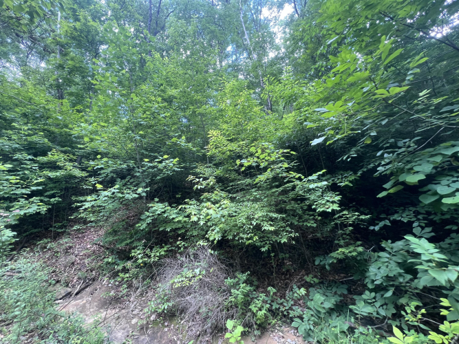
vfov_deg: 89.9
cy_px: 172
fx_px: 172
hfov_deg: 106.2
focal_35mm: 13
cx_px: 230
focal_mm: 1.57
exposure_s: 1/99
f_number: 1.8
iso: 64
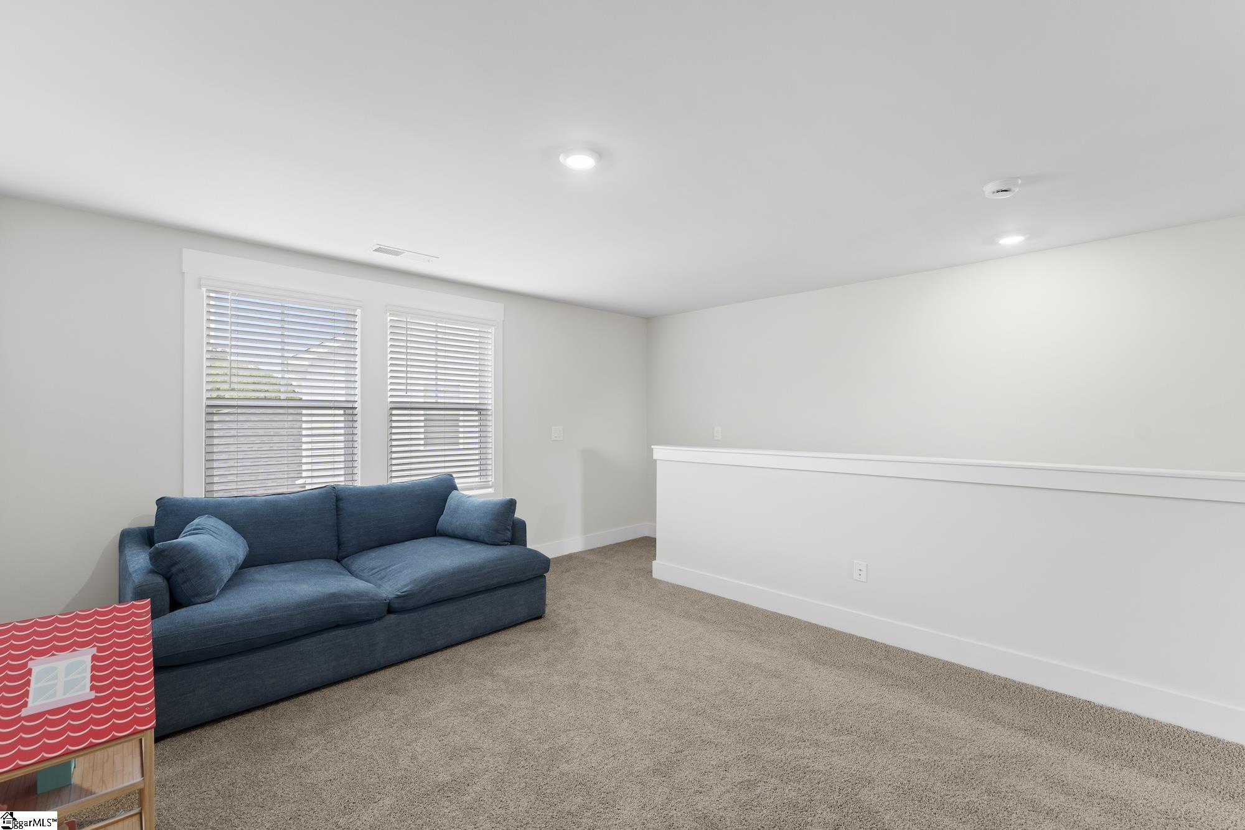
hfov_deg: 98.5
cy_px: 415
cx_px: 622
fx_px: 536
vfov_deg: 75.5
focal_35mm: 16
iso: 400
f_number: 6.3
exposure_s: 1/3
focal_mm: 15.5
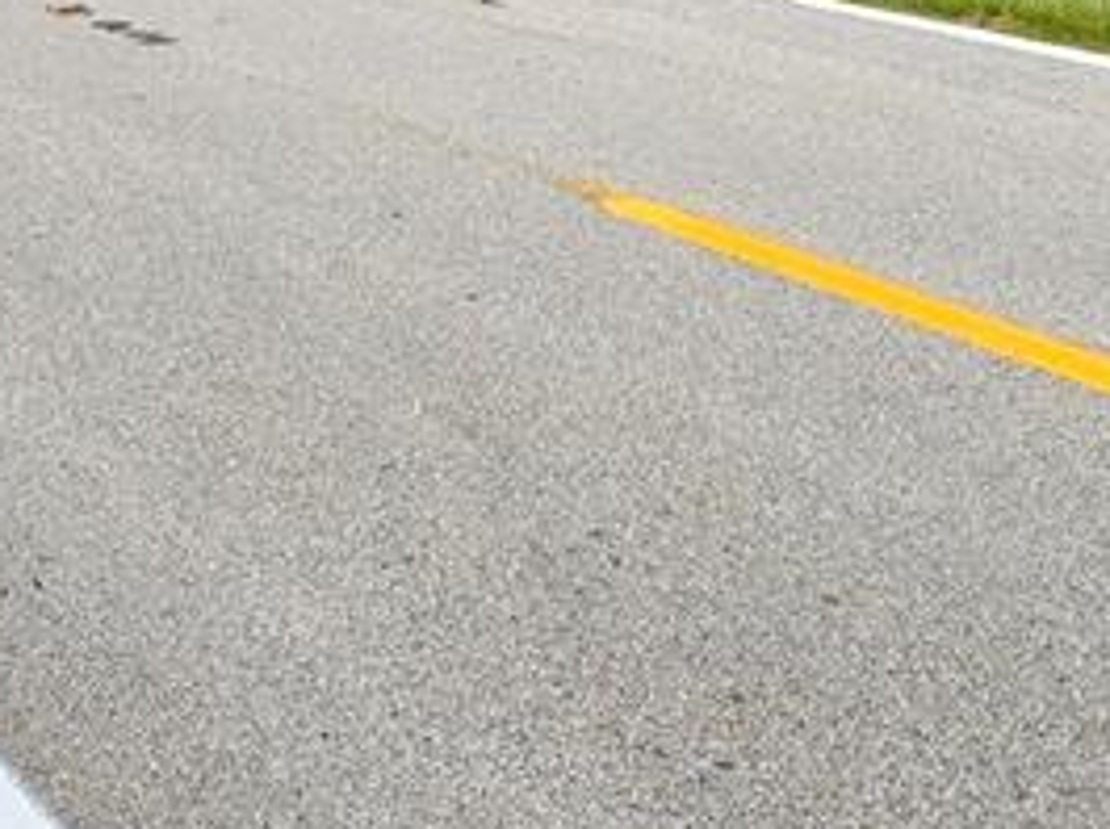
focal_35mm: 89
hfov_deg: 22.0
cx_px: 683
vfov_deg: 15.8
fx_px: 2850
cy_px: -222
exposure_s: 1/180
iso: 40
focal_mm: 6.3
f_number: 1.7
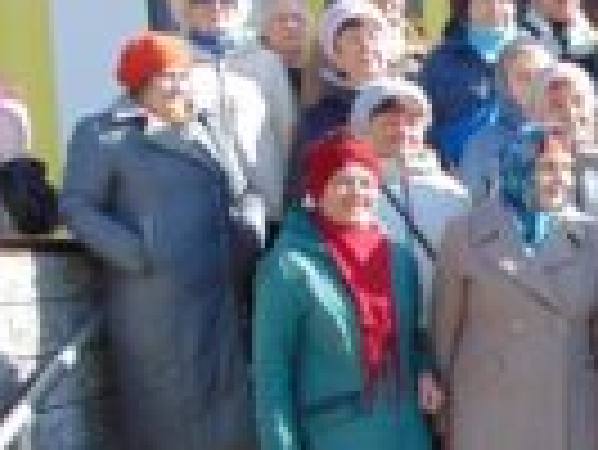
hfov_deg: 23.3
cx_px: 751
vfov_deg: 19.4
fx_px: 1297
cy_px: 382
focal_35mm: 75
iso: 80
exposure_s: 1/400
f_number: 3
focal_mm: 4.5
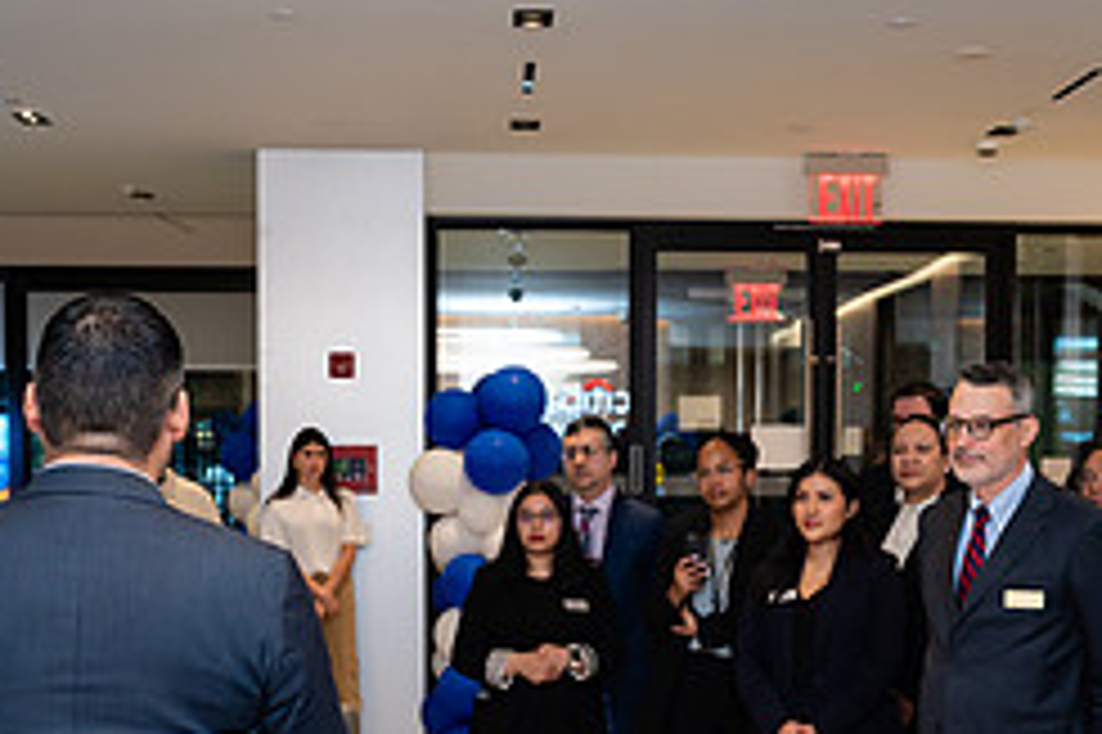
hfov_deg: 31.4
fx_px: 1958
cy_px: 549
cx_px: 589
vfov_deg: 21.0
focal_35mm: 64
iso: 400
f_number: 4
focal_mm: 26.5
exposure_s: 1/160
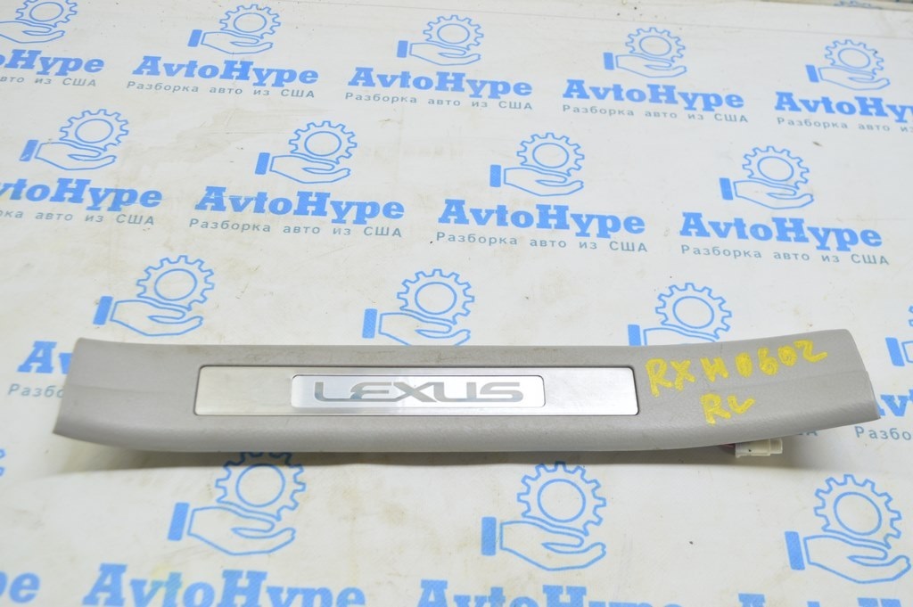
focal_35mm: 39
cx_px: 456
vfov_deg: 34.2
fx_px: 988
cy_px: 304
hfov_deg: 49.6
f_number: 5.6
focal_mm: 26
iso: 400
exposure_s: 1/20
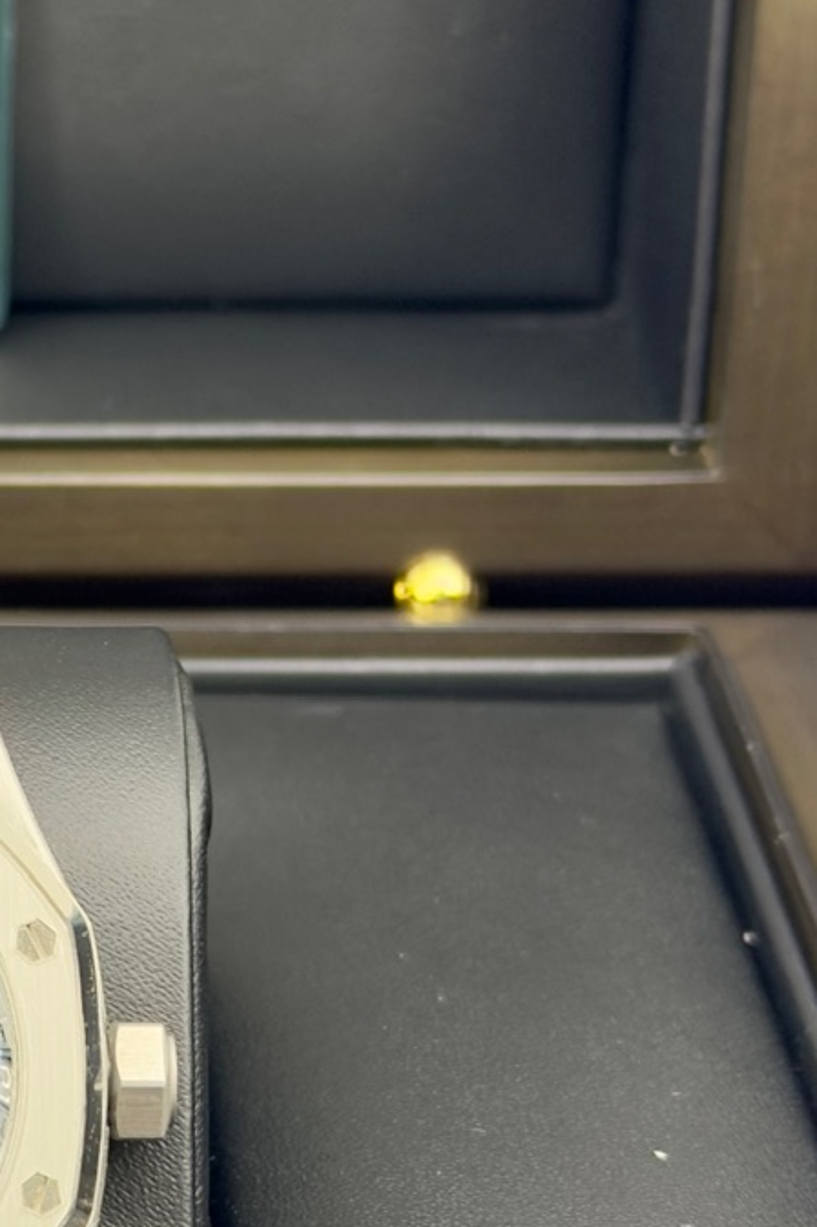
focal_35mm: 152
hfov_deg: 8.9
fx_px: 5179
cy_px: 558
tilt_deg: -26.6
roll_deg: -0.8
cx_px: -292
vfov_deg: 13.5
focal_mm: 6.76
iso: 100
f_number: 1.78
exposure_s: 1/58
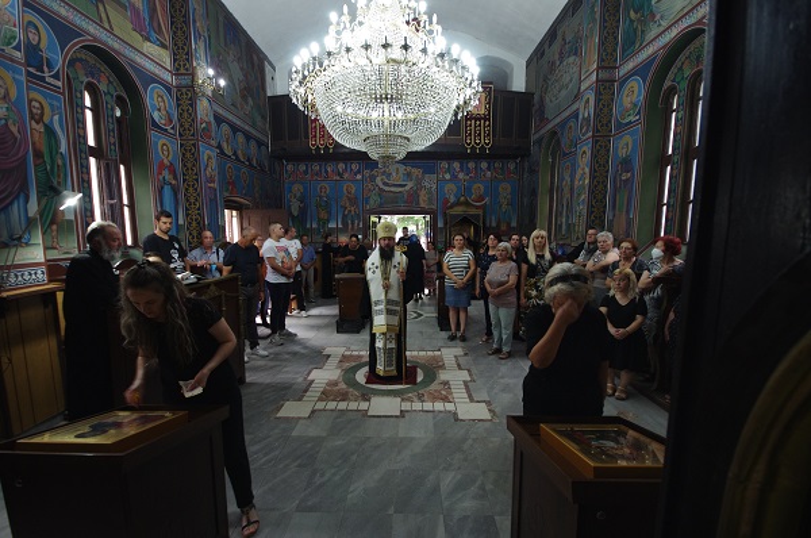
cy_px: 269
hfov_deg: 100.5
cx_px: 406
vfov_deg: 77.1
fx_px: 337
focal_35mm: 15
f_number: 4
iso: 800
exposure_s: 1/25
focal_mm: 10
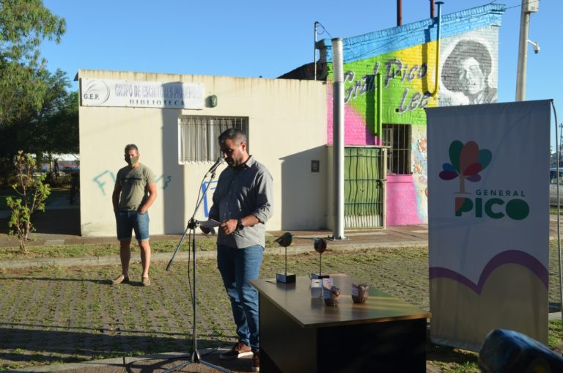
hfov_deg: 53.2
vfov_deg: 36.7
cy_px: 186
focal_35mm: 36
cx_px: 282
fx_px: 562
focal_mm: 24
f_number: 8
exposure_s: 1/250
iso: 160
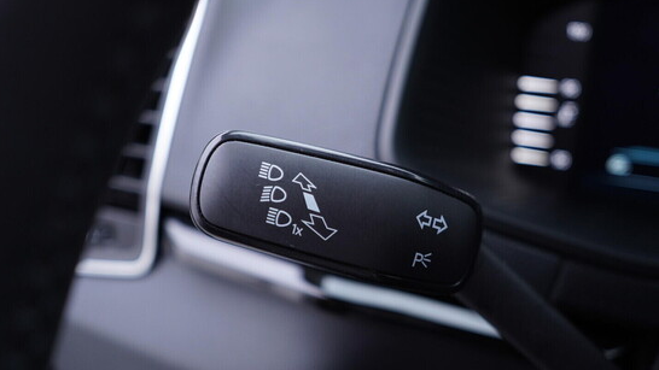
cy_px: 196
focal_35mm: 38
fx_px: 664
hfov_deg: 52.8
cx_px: 328
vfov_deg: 31.2
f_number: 2.8
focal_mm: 24
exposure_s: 1/40
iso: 200
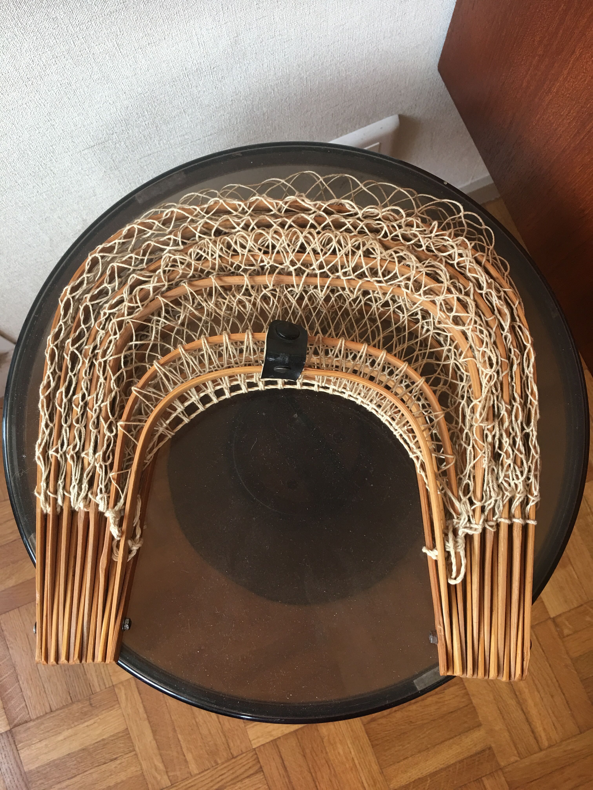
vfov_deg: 61.7
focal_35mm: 29
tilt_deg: -79.8
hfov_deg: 48.2
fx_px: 662
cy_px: 395
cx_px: 296
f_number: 2.2
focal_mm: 4.15
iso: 40
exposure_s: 1/33
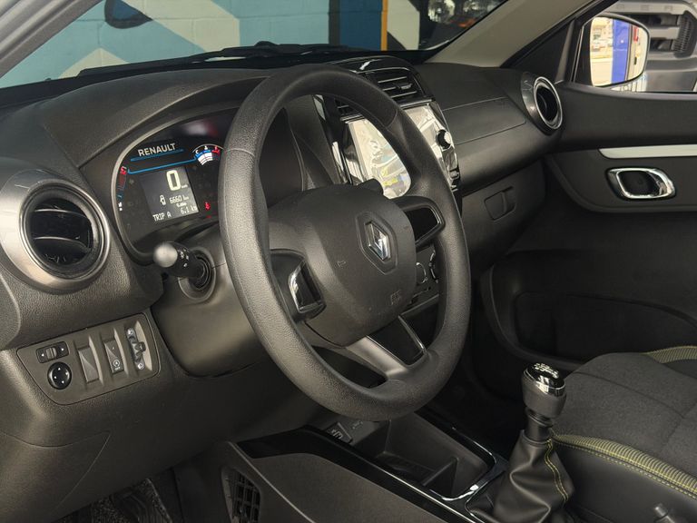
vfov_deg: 30.3
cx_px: 348
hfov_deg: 39.7
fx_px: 966
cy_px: 262
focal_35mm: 48
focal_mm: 6.76
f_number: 1.78
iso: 250
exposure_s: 1/120
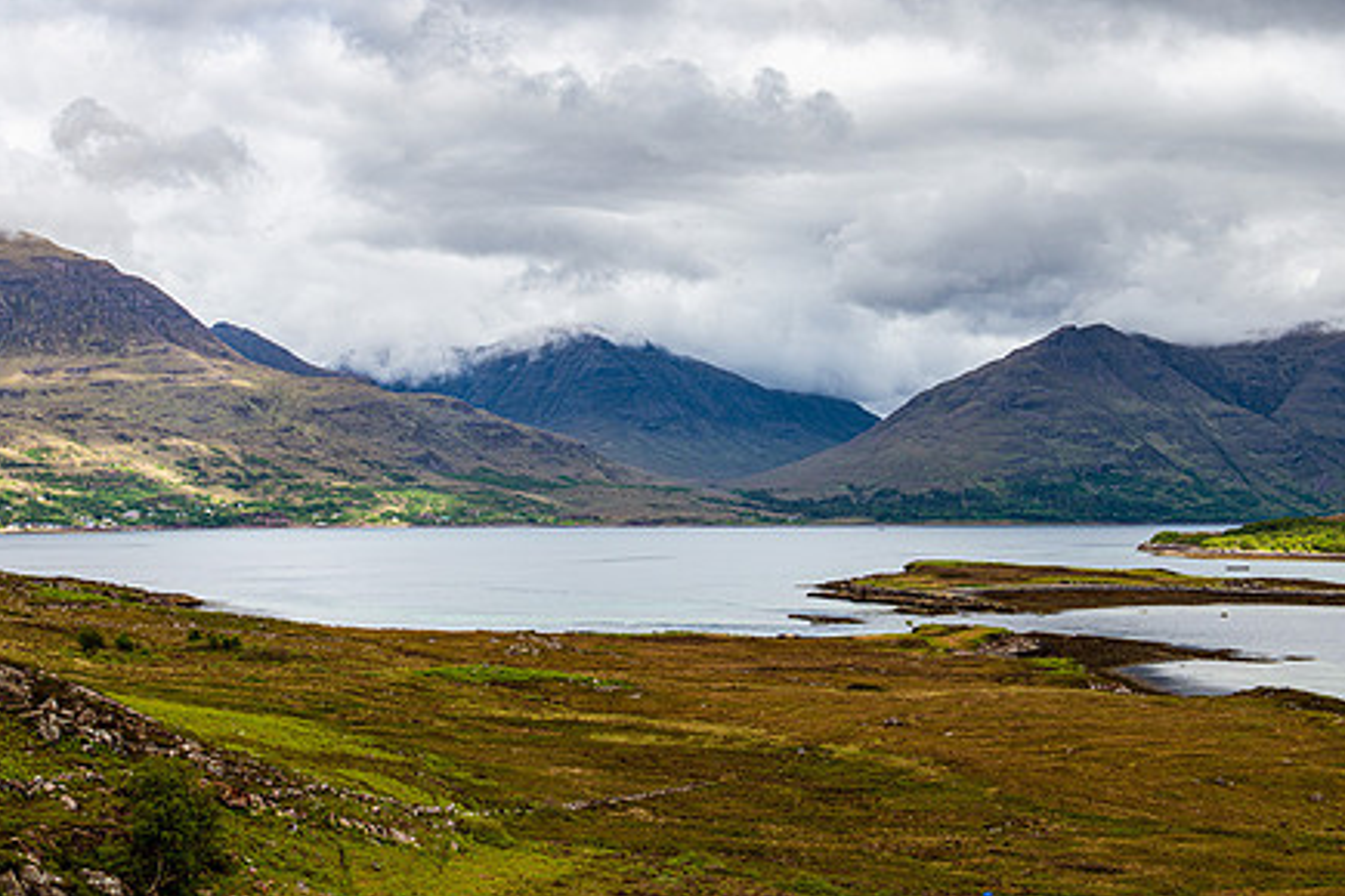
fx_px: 2092
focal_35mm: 56
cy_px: 397
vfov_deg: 24.2
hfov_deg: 35.5
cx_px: 535
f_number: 7.1
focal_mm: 42
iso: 100
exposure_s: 1/320
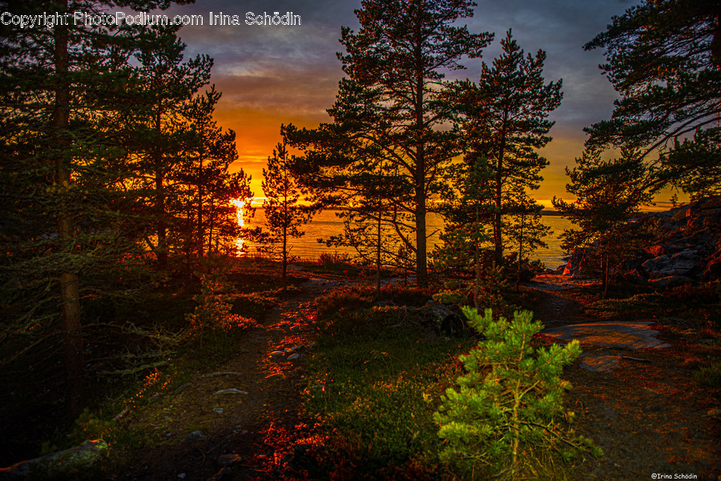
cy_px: 240
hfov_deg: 73.7
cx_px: 360
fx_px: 481
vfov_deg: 53.2
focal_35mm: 24
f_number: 2.8
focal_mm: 24
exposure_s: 1/60
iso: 100
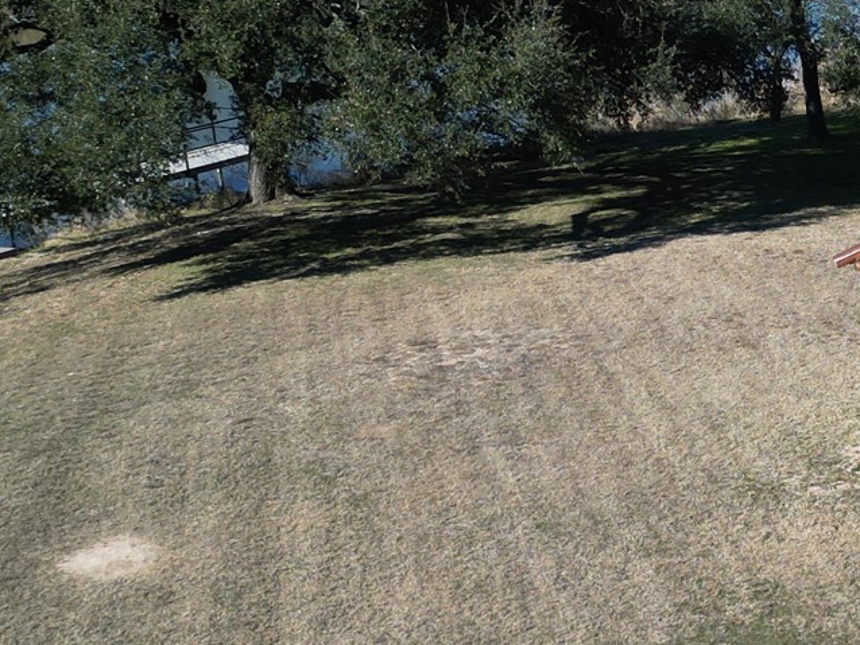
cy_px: 392
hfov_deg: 22.2
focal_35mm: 77
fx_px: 1914
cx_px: 1169
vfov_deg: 19.1
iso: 110
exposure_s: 1/2500
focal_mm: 6.72
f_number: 1.7
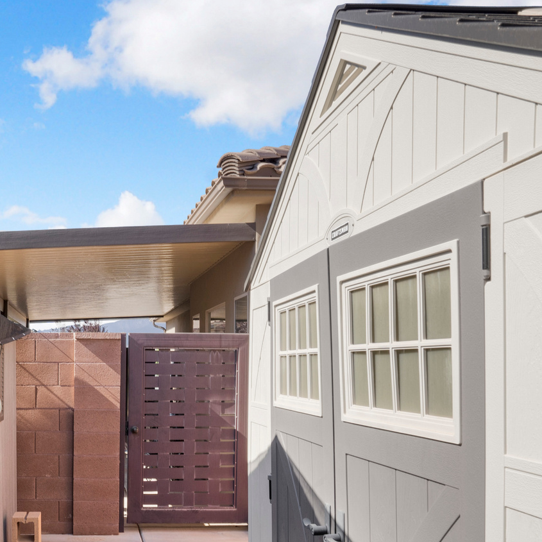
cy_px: 384
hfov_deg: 44.3
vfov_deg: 46.1
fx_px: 620
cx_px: 88
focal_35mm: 35
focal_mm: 17
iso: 250
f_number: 9
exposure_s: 1/200
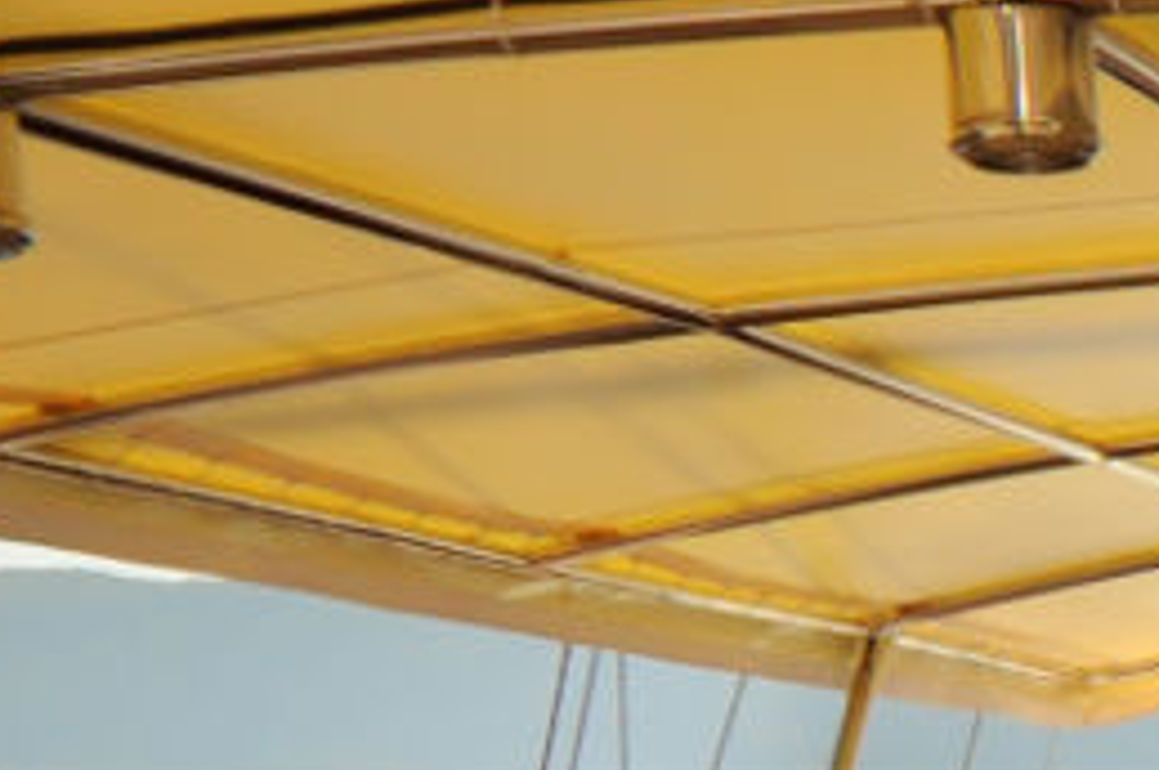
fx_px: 3055
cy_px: 947
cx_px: 2264
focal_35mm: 95
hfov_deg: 16.7
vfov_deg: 13.9
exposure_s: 1/1250
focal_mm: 12
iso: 800
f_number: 9
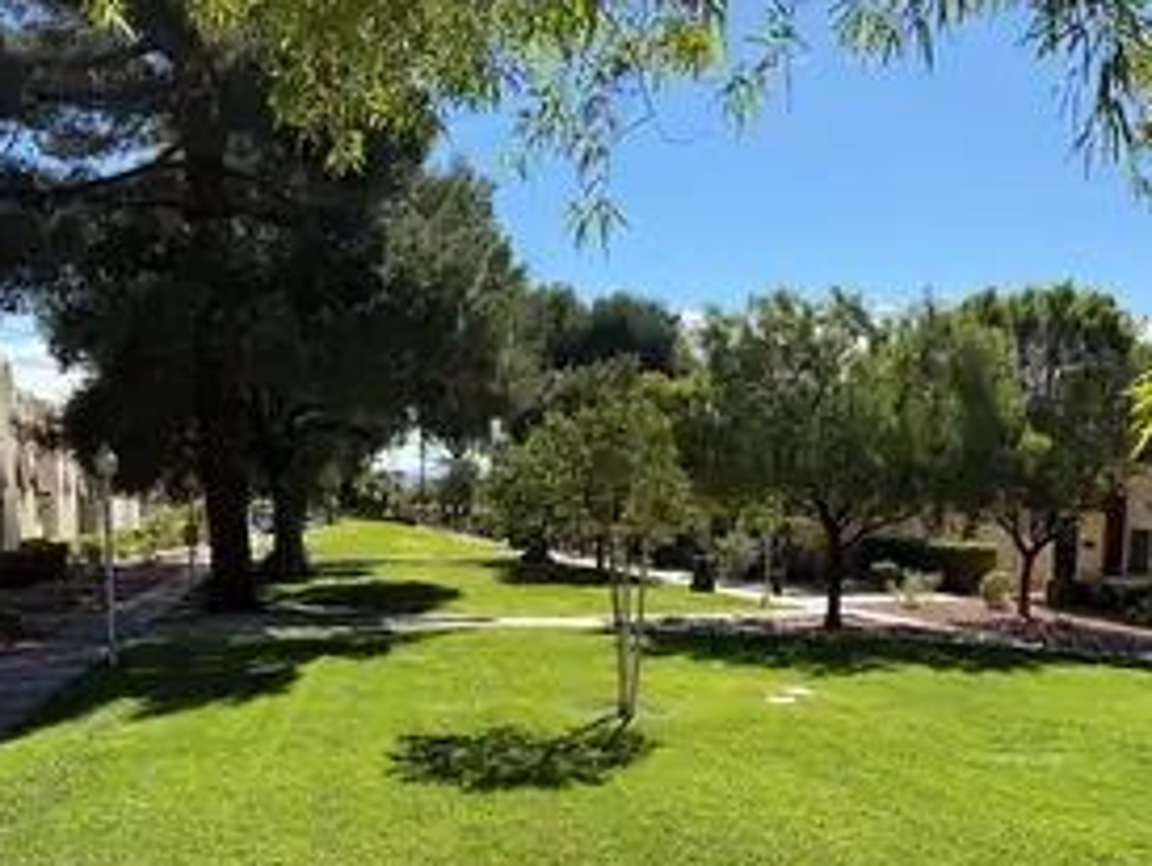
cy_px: 610
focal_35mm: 35
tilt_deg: -5.1
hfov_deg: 52.5
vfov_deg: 40.0
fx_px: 1166
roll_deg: -0.2
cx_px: 526
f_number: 1.78
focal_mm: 6.76
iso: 80
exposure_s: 1/2907
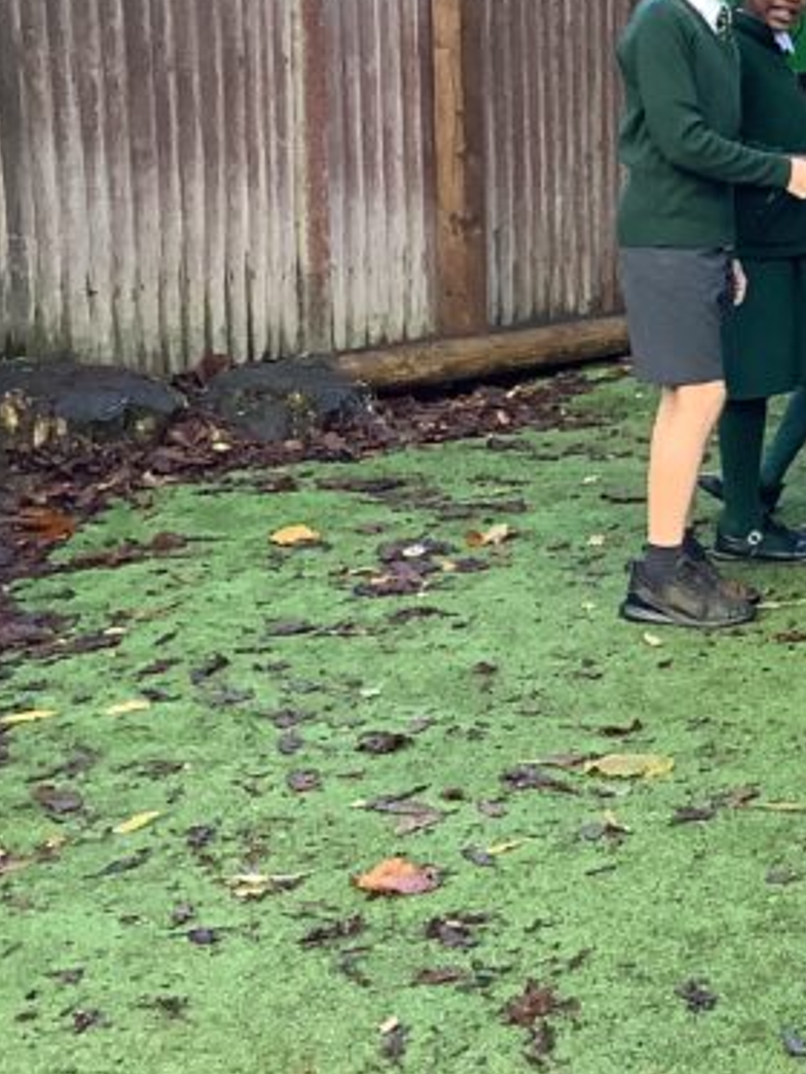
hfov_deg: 16.2
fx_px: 2637
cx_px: 1134
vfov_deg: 22.9
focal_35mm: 85
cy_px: 394
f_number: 2.4
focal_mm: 3.3
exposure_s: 1/100
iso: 64
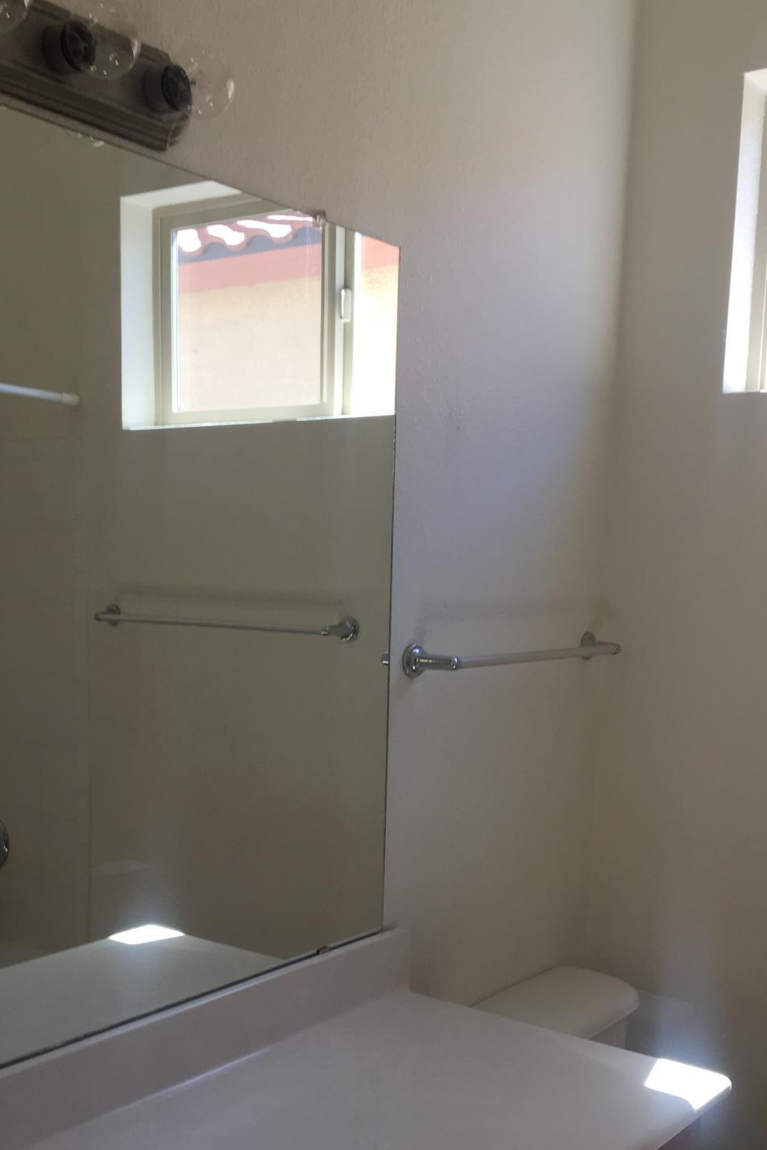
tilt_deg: -4.8
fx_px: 1341
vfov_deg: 46.0
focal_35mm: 42
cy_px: 725
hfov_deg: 31.9
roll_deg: -3.0
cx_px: 327
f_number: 2.2
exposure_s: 1/120
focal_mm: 4.15
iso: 32
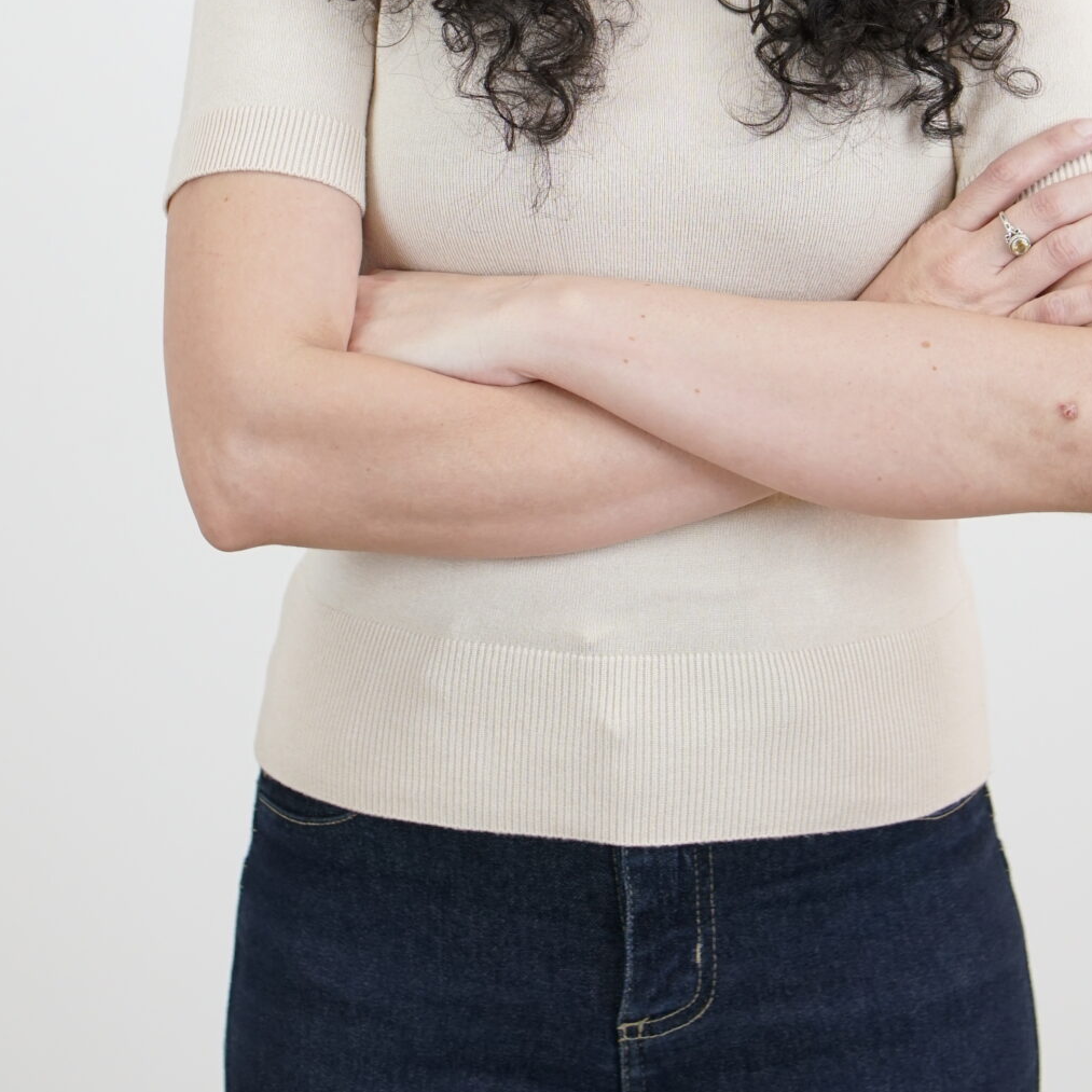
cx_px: 673
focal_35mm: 74
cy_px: -82
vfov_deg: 22.2
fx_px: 2644
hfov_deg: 23.3
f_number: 2.8
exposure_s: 1/160
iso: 500
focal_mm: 23
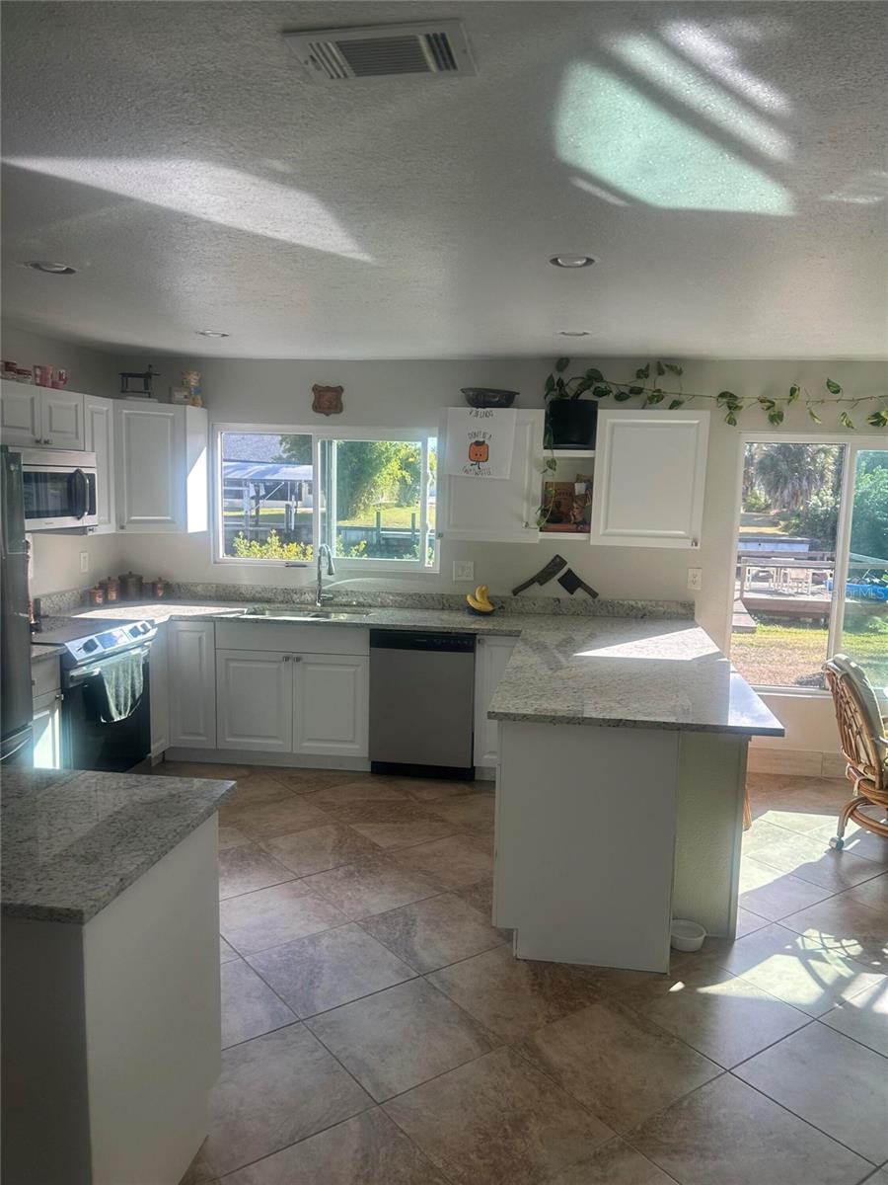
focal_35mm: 26
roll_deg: -1.7
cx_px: 444
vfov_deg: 67.3
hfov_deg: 53.1
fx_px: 889
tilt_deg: -9.2
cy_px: 592
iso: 50
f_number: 1.5
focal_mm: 5.7
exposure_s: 1/394
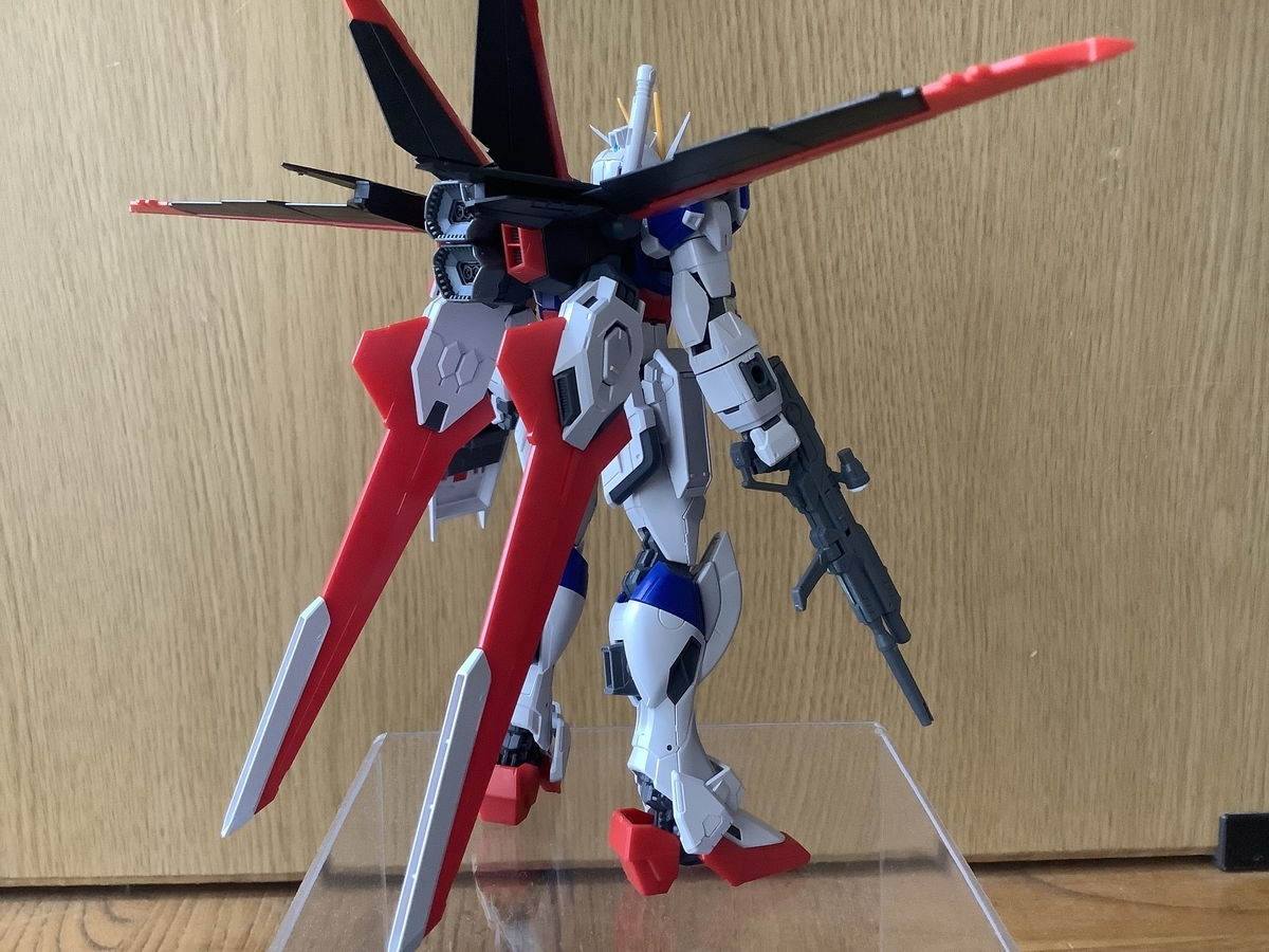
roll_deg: +0.9
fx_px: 1136
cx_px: 634
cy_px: 476
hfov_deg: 58.4
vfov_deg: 45.4
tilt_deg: -10.2
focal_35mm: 31
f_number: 2.4
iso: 320
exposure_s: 1/60
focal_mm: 3.3
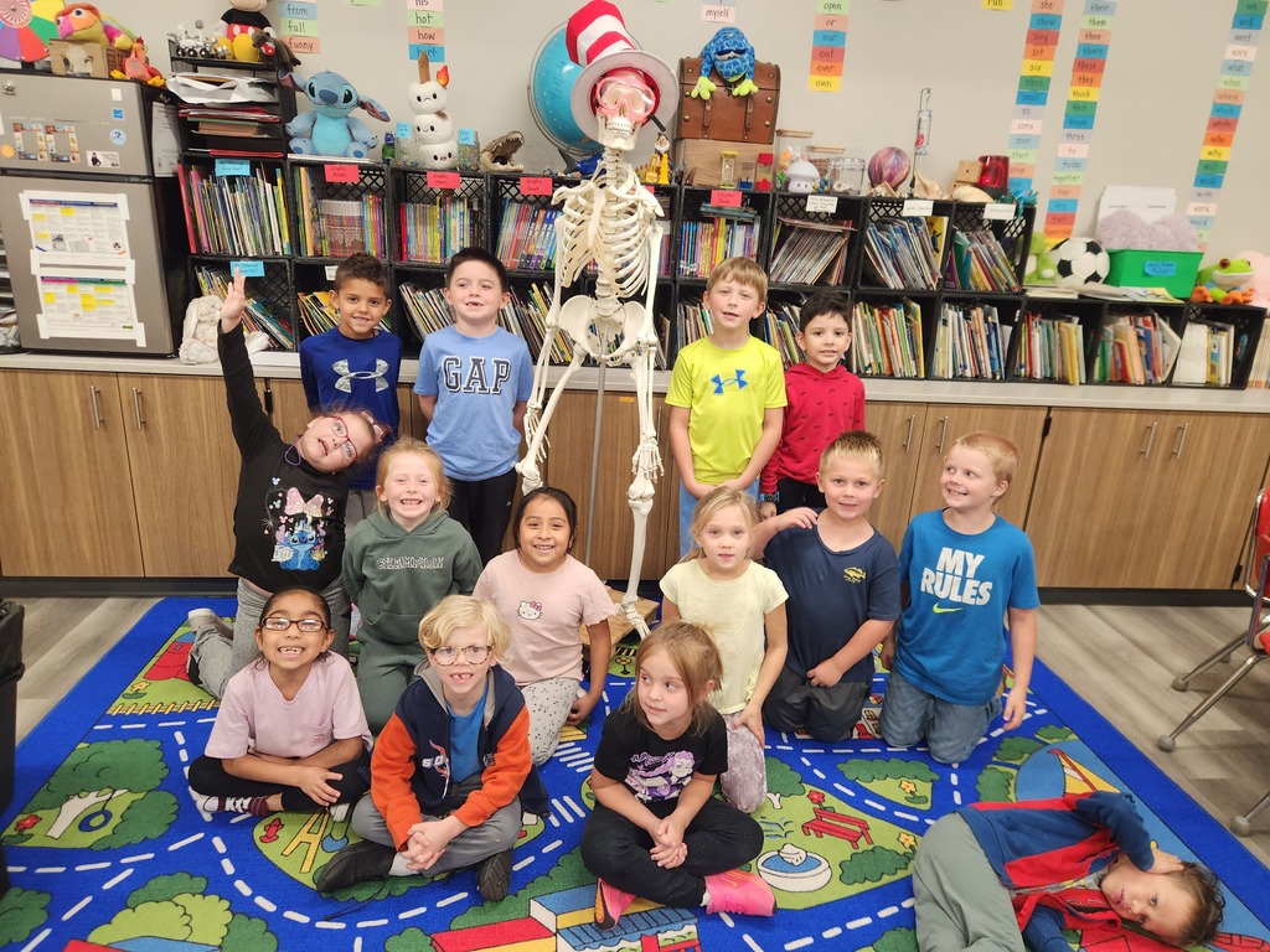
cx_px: 635
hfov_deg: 73.9
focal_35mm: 23
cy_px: 476
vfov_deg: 58.9
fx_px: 844
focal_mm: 5.4
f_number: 1.8
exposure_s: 1/120
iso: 200
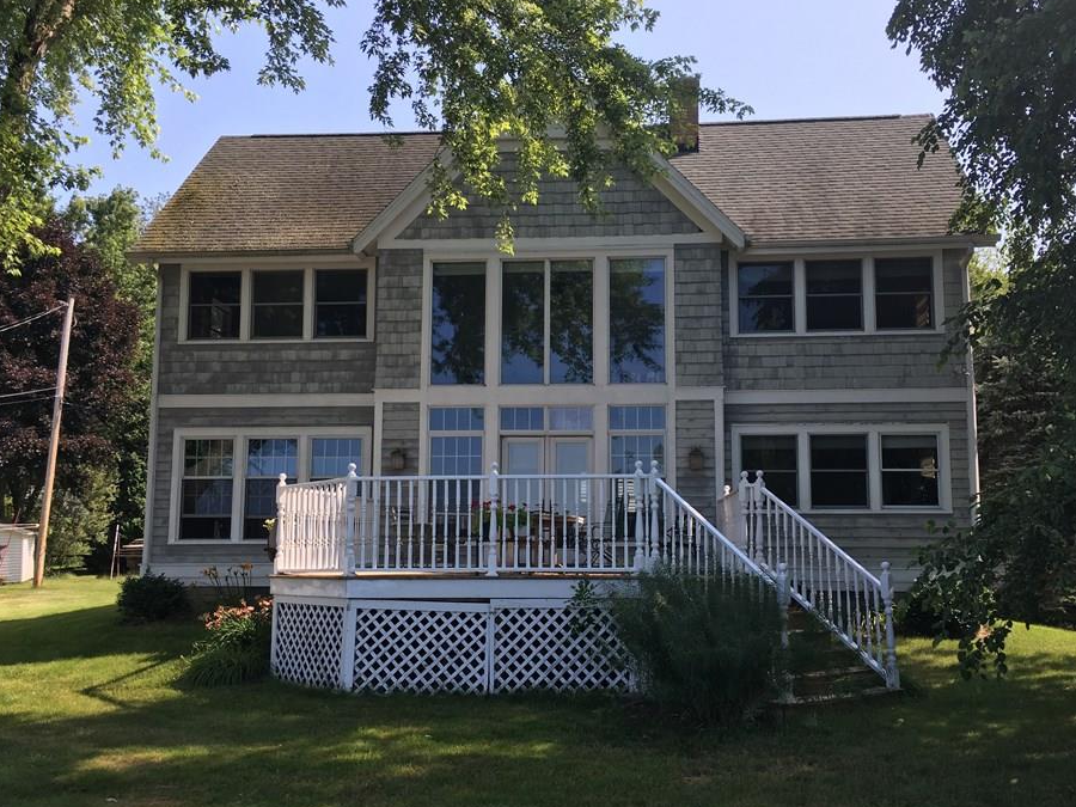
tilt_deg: +7.5
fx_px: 1026
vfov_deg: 42.9
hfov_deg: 55.3
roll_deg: -0.1
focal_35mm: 33
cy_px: 421
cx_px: 567
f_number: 2.2
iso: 25
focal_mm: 4.15
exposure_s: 1/635
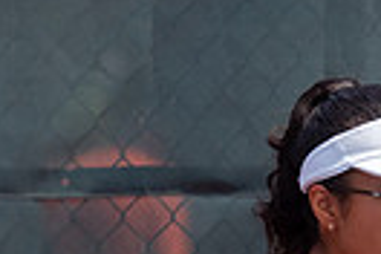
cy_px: 383
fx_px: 13323
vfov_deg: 1.1
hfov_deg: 1.6
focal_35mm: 1259
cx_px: 134
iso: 200
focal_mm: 115
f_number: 2.8
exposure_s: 1/1600
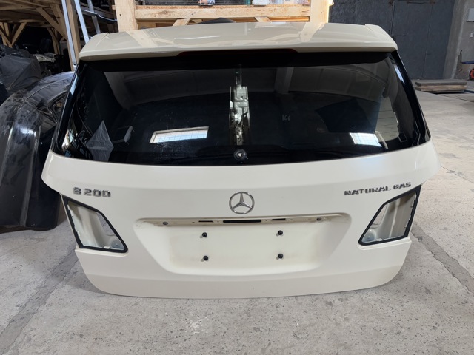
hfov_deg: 67.3
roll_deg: +1.7
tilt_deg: -18.8
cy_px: 178
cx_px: 237
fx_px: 356
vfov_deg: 53.1
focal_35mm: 26
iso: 160
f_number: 1.6
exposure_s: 1/60
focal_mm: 5.96
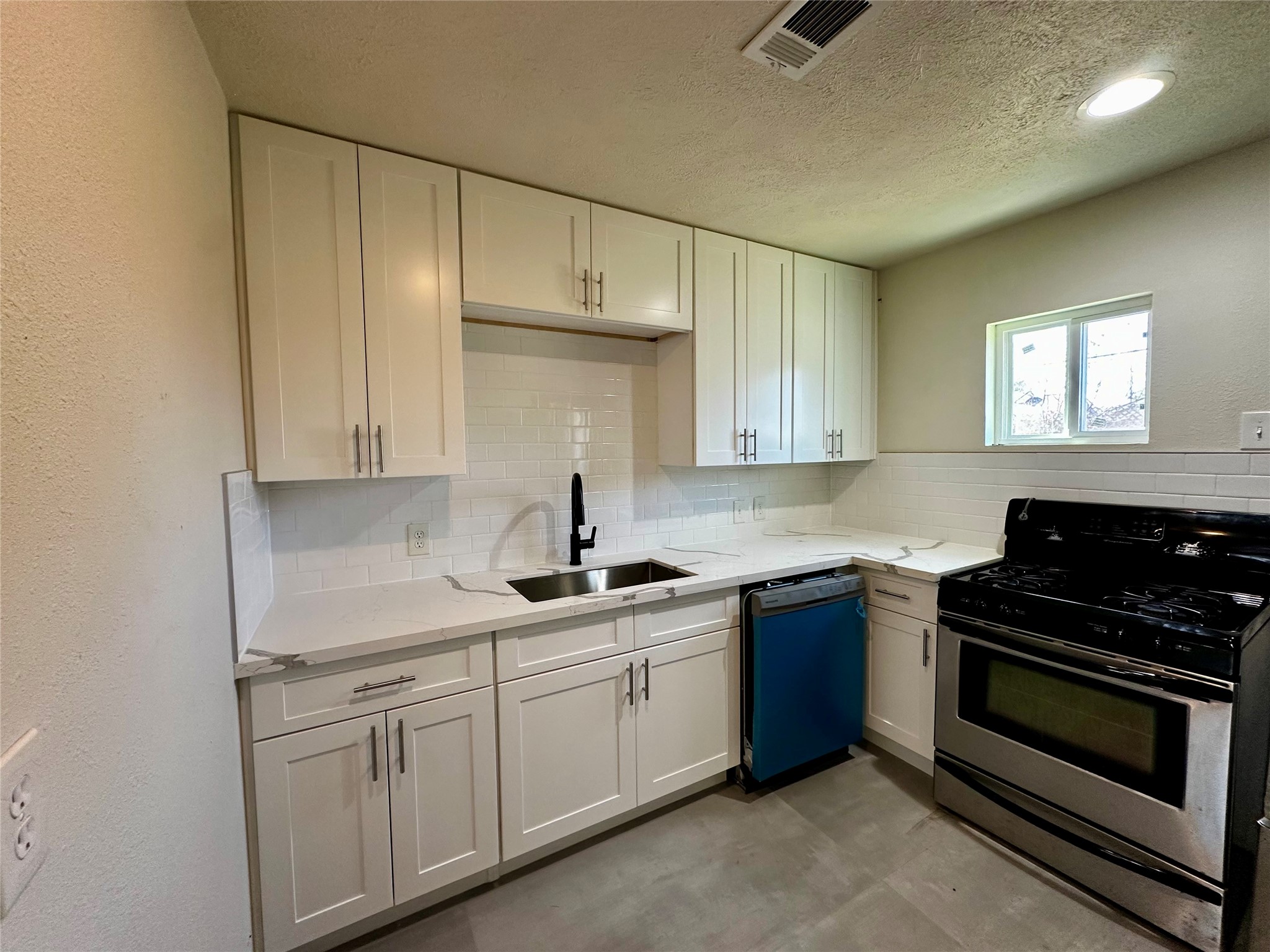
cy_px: 476
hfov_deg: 102.1
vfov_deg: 85.7
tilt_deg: -3.0
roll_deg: +1.1
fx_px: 514
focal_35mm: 14
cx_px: 635
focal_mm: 2.22
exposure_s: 1/60
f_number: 2.2
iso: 160
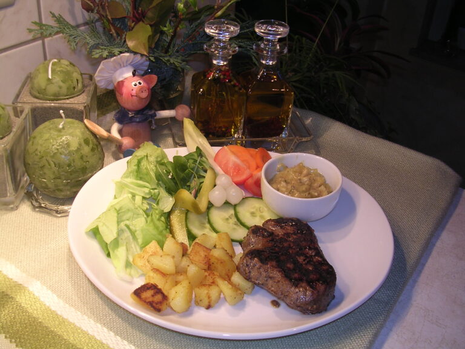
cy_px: 174
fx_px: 510
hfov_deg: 49.0
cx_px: 232
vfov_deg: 37.7
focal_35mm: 38
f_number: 2.8
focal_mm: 5.8
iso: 100
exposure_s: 1/30
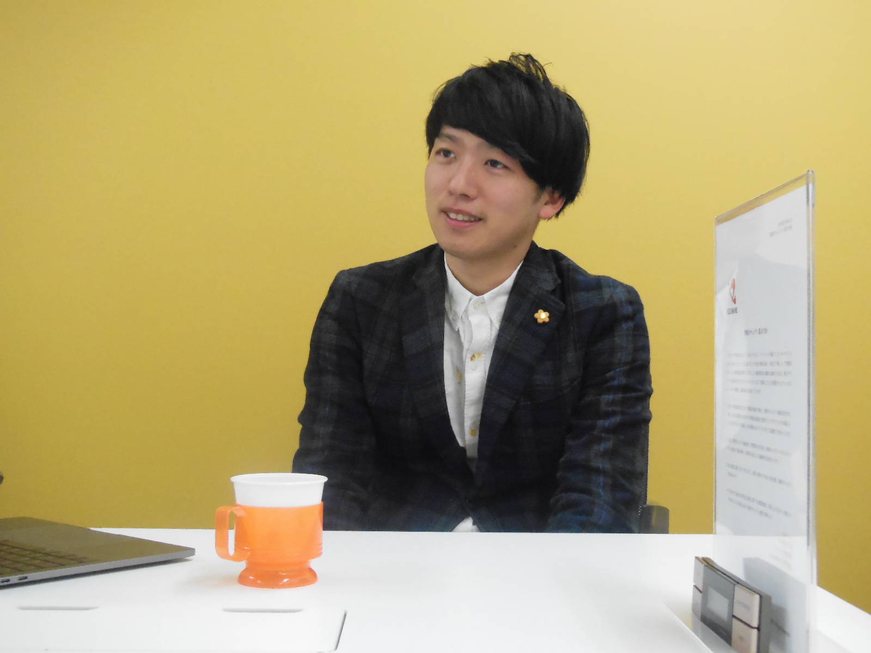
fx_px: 1132
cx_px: 436
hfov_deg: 42.1
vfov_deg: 32.2
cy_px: 326
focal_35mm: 45
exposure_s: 1/160
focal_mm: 8
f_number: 4.4
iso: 1600
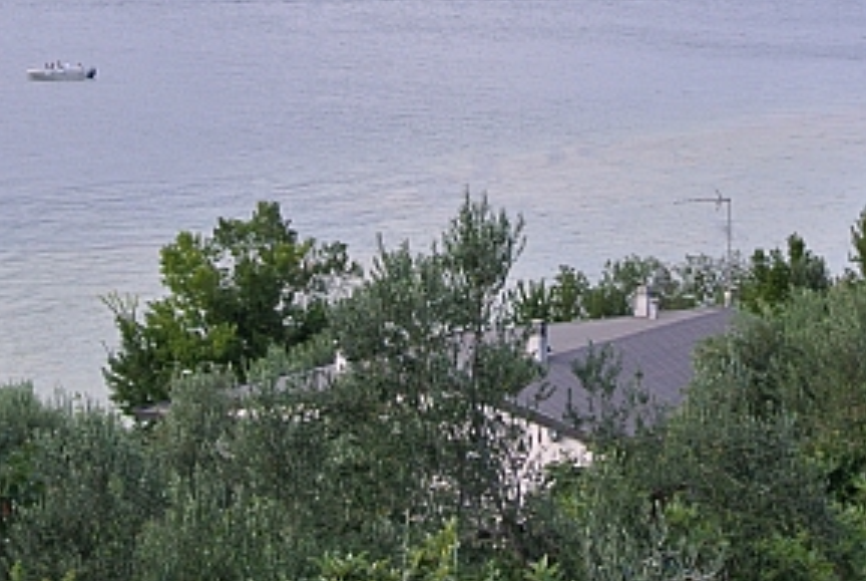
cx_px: 529
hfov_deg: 14.9
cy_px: -54
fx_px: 3301
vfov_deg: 9.9
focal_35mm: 137
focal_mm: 18.9
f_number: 5.6
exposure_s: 1/100
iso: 200
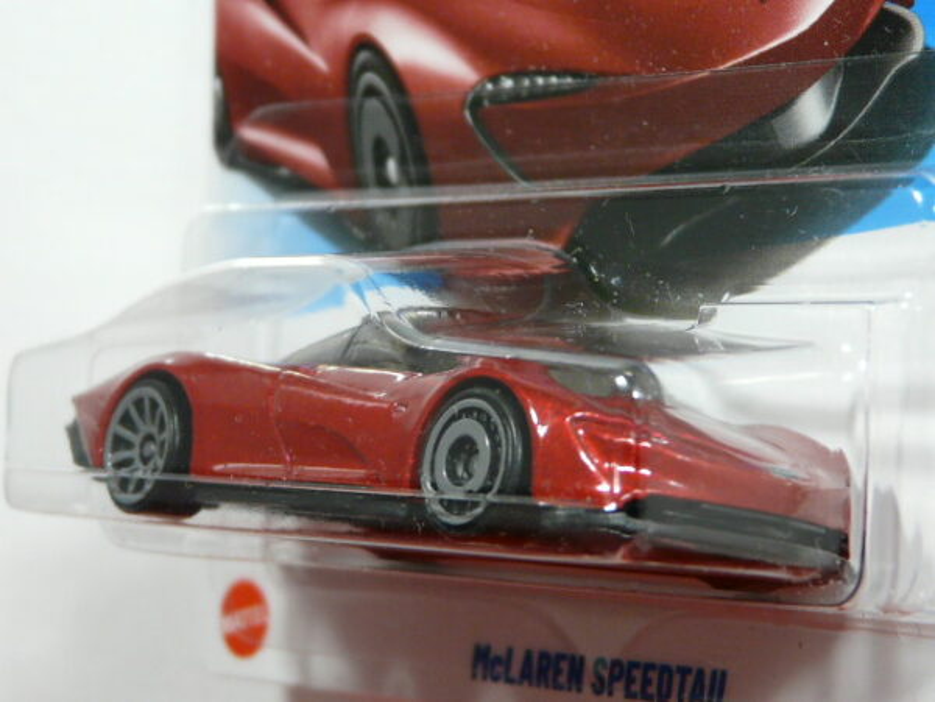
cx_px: 468
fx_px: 3133
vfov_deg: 12.8
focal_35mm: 116
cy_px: 351
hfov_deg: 17.0
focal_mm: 12
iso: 160
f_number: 3.2
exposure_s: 1/50
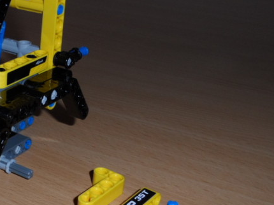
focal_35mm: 67
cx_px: -11
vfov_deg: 21.9
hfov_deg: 27.1
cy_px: 121
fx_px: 530
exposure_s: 1/45
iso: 100
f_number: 3.4
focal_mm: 5.3
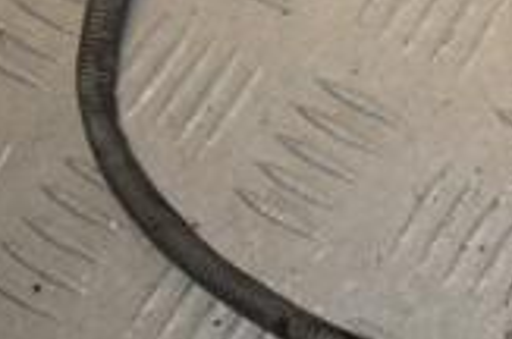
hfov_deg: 10.3
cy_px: -35
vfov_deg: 7.0
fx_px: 2752
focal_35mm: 194
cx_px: 722
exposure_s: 1/200
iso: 800
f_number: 9
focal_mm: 35
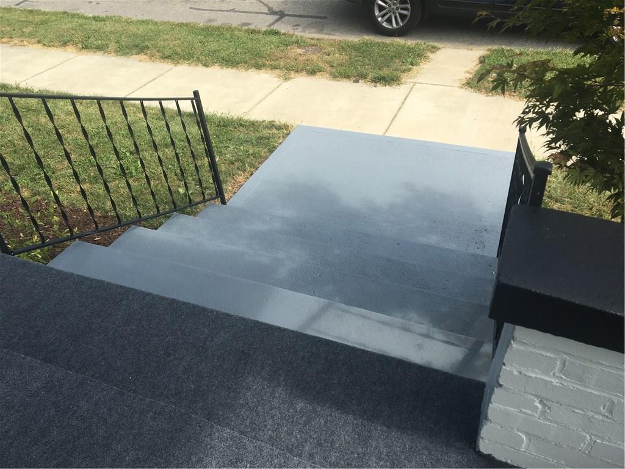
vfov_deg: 48.2
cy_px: 234
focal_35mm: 29
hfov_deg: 61.7
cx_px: 312
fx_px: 524
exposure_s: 1/1040
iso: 25
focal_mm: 4.15
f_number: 2.2
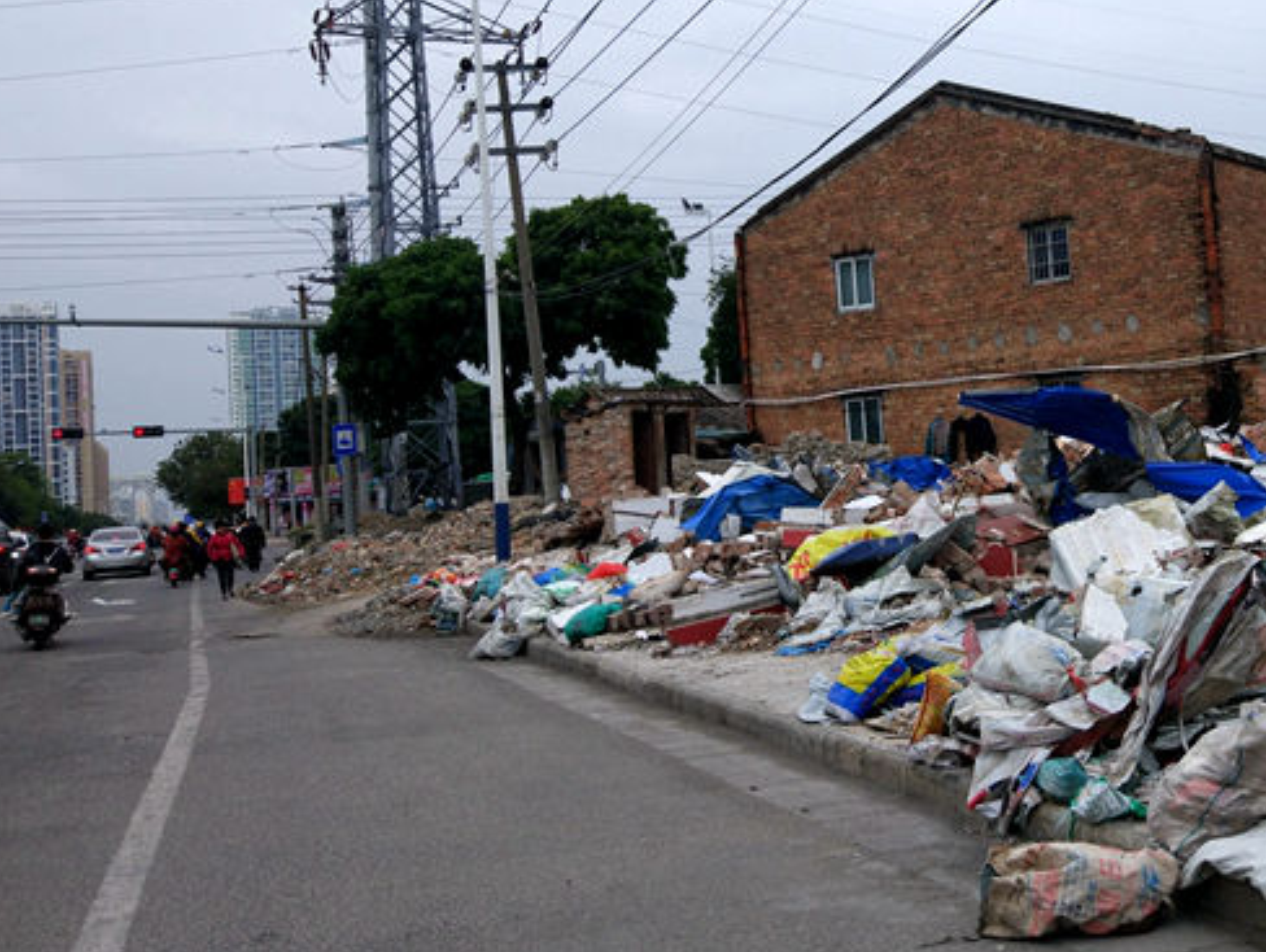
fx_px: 1574
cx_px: 911
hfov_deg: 42.8
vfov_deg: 33.6
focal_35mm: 43
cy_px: 427
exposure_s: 1/889
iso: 100
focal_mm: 4.26
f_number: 2
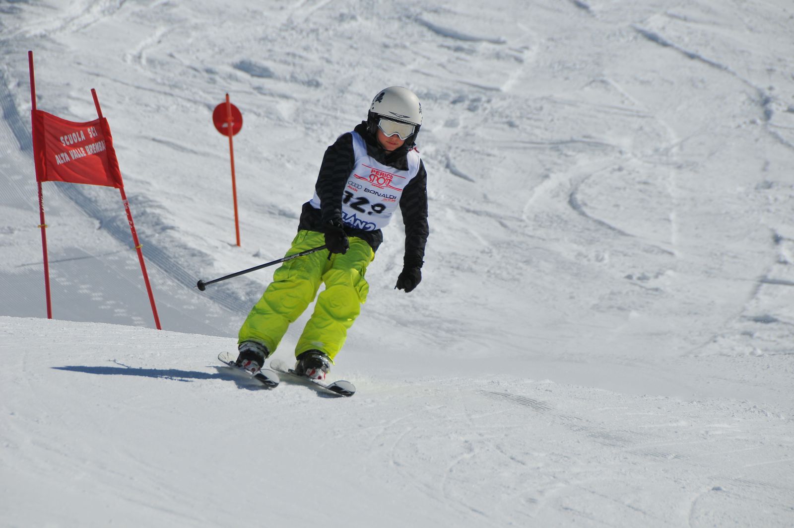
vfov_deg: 4.6
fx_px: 6609
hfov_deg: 6.9
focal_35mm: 300
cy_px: 264
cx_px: 397
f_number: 9
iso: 200
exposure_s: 1/1600
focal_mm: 200
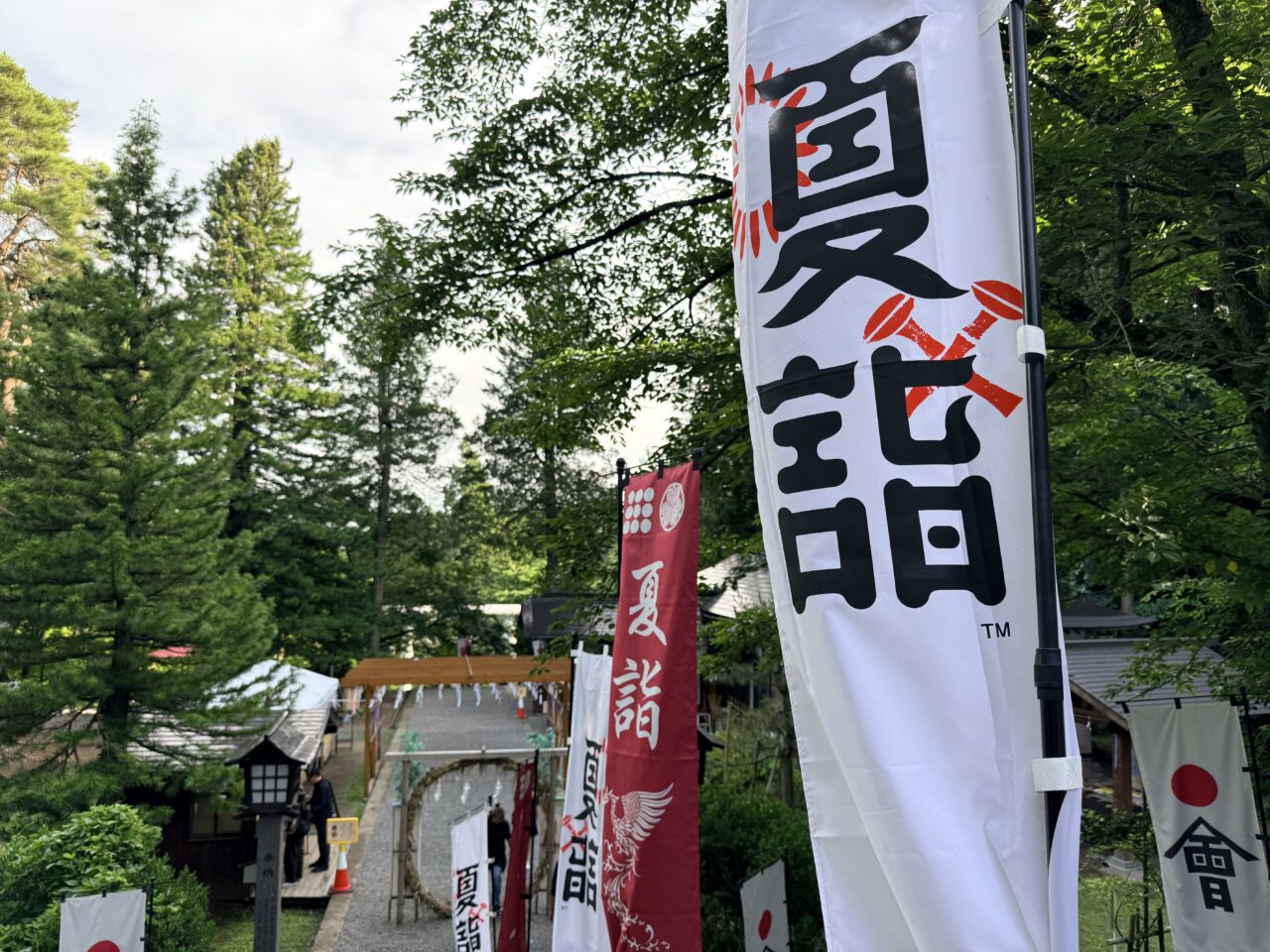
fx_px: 881
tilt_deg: +4.9
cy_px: 476
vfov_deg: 56.8
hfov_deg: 71.6
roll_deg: -0.5
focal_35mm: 24
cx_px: 635
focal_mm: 6.76
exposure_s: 1/796
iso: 100
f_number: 1.78
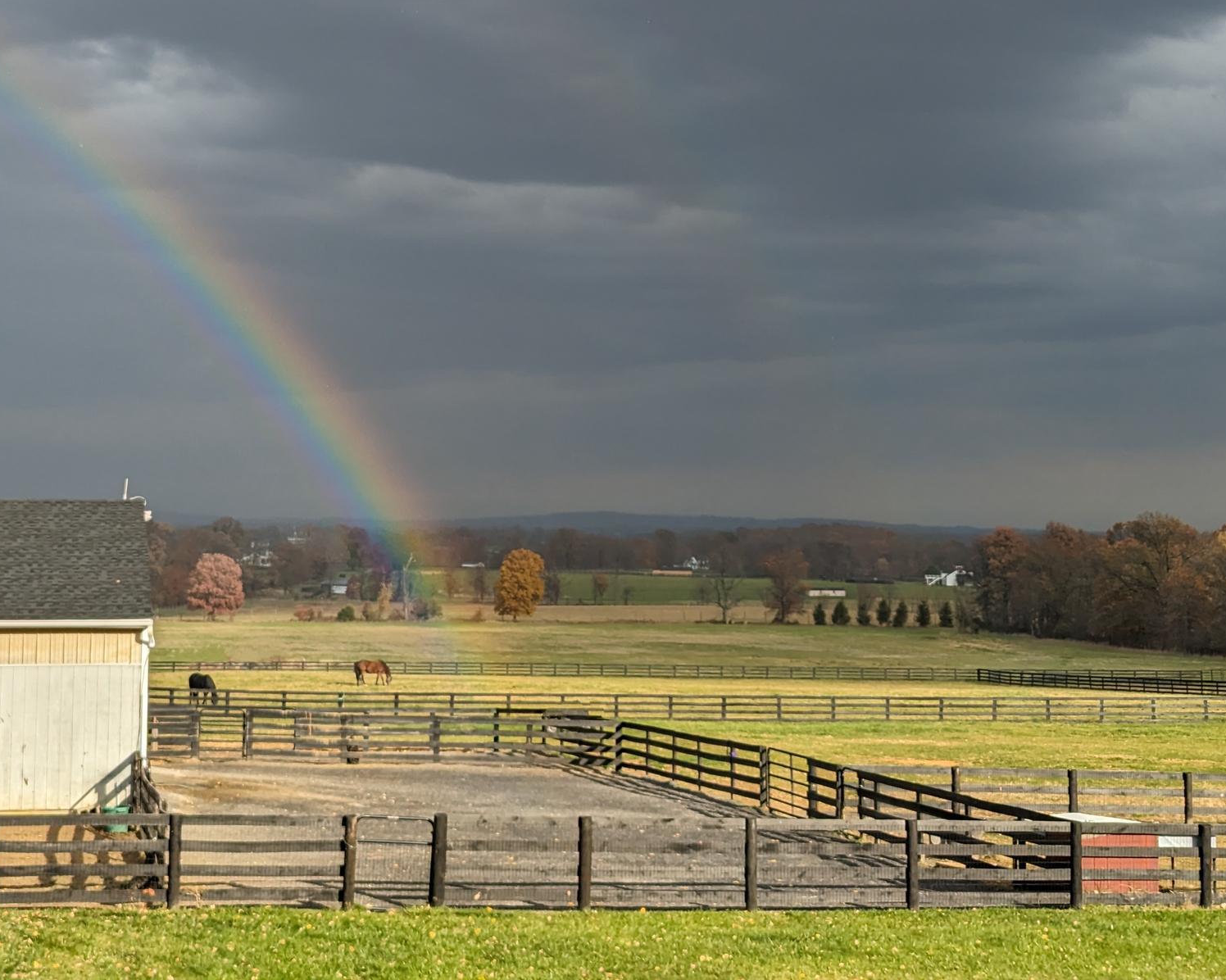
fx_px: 2322
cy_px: 352
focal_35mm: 64
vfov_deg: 23.8
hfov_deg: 29.5
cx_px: 501
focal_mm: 6.81
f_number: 1.85
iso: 48
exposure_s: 1/1852
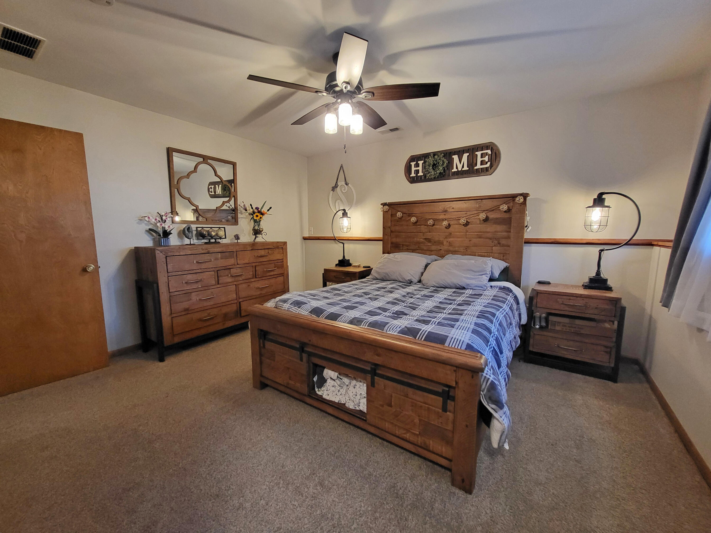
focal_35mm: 13
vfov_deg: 89.9
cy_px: 266
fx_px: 267
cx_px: 356
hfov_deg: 106.2
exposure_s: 1/40
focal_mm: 1.74
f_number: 2.2
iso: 320
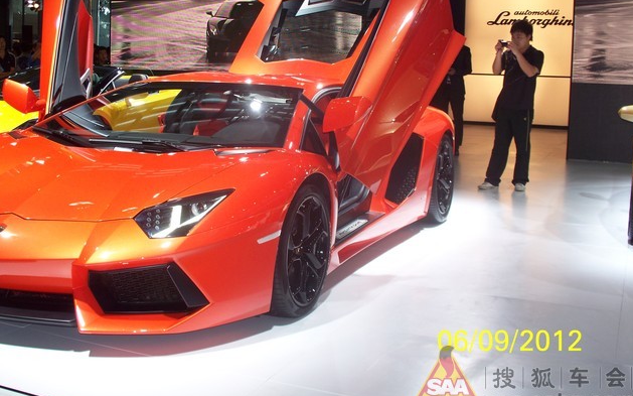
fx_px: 793
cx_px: 248
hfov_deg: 43.2
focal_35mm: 46
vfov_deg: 27.8
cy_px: 121
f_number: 2.8
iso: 80
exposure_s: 1/60
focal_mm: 7.54
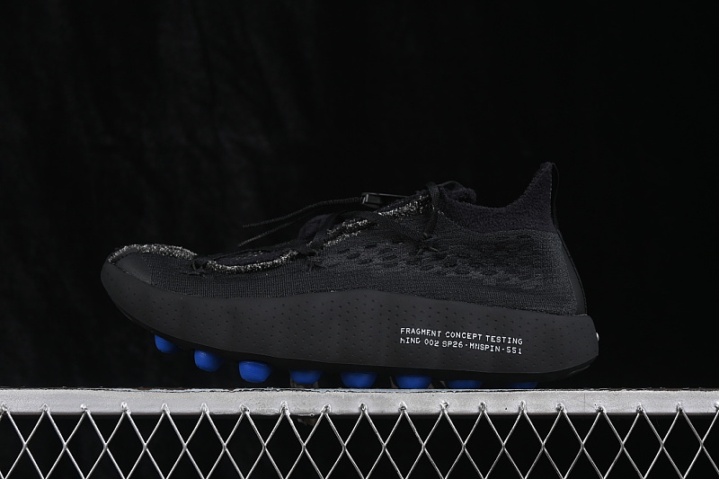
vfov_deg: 18.2
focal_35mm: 75
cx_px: 360
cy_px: 240
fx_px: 1498
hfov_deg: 27.0
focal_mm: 50
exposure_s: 1/60
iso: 160
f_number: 6.3
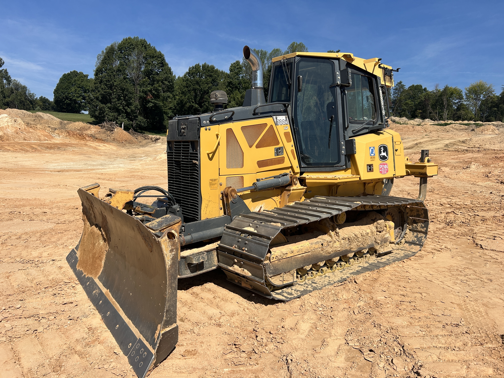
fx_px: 379
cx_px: 252
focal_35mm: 26
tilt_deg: -3.9
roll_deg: -2.6
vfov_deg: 53.1
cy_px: 189
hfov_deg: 67.3
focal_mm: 5.7
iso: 50
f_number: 1.5
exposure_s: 1/5882
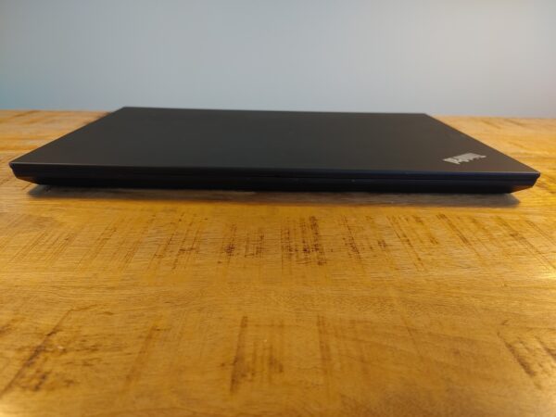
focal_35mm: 26
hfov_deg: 67.3
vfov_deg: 53.1
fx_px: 418
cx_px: 278
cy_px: 208
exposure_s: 1/100
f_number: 1.8
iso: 200
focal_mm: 4.81
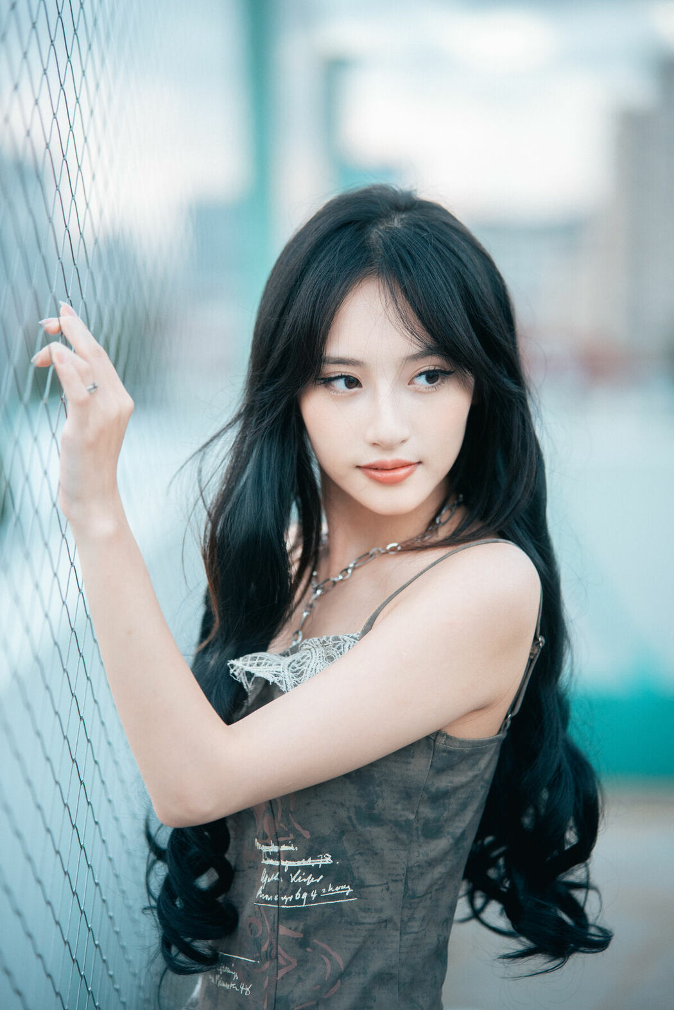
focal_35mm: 85
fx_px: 2387
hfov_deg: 16.1
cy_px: 505
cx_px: 337
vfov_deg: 23.9
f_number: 1.8
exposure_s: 1/400
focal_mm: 85
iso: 800
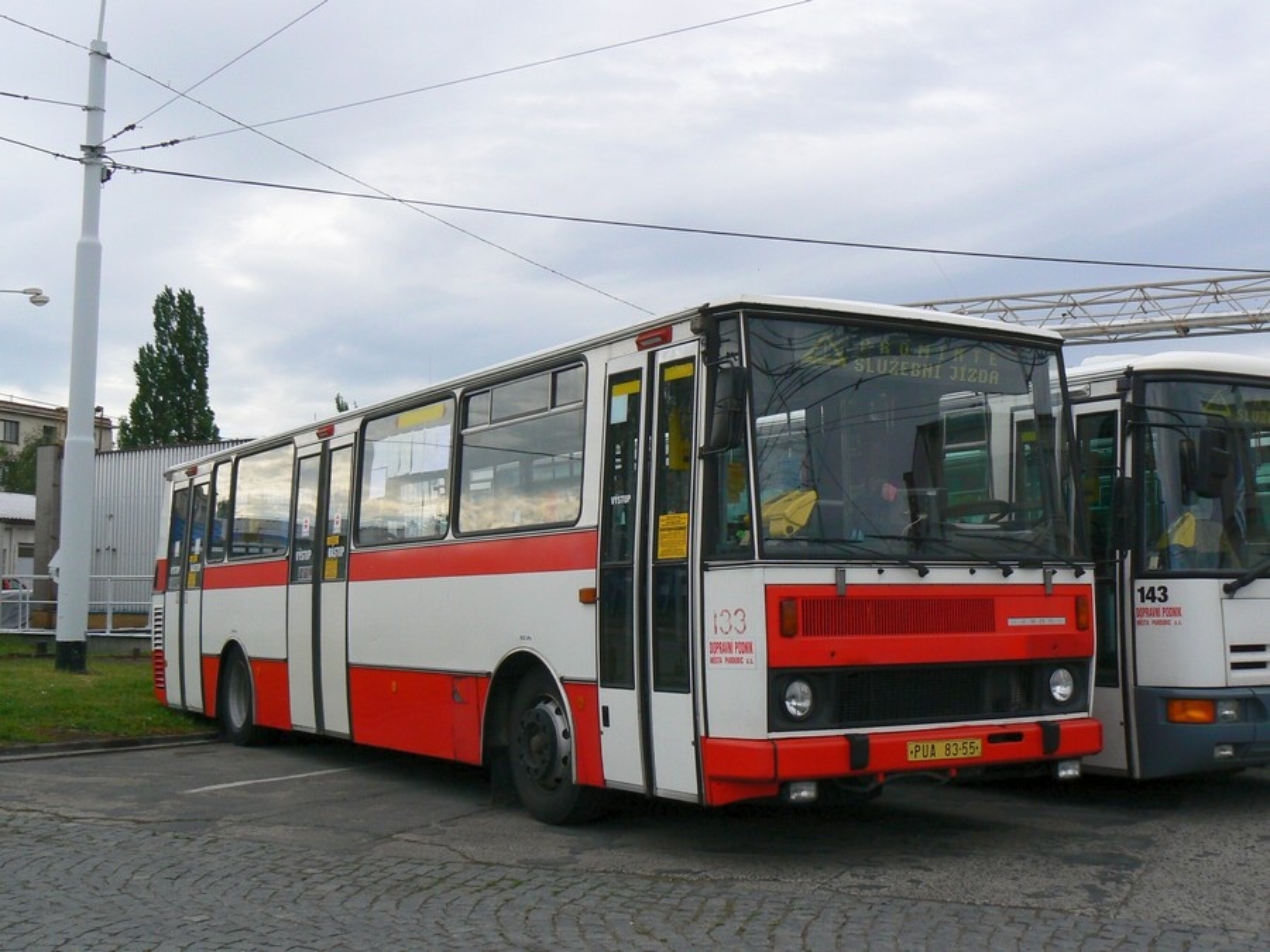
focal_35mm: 42
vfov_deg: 34.3
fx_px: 1541
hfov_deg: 44.8
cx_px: 635
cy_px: 476
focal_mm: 6.9
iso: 100
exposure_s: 1/1000
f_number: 4
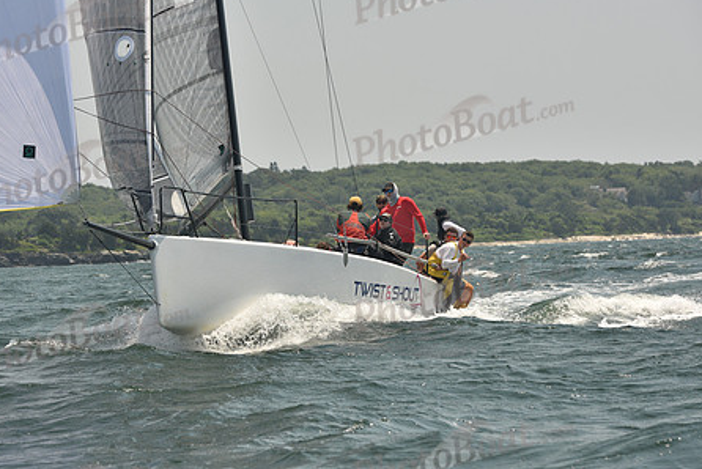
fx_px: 3298
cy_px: 232
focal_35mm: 169
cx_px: 272
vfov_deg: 8.1
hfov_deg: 12.1
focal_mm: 130
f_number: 7.1
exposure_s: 1/640
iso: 250
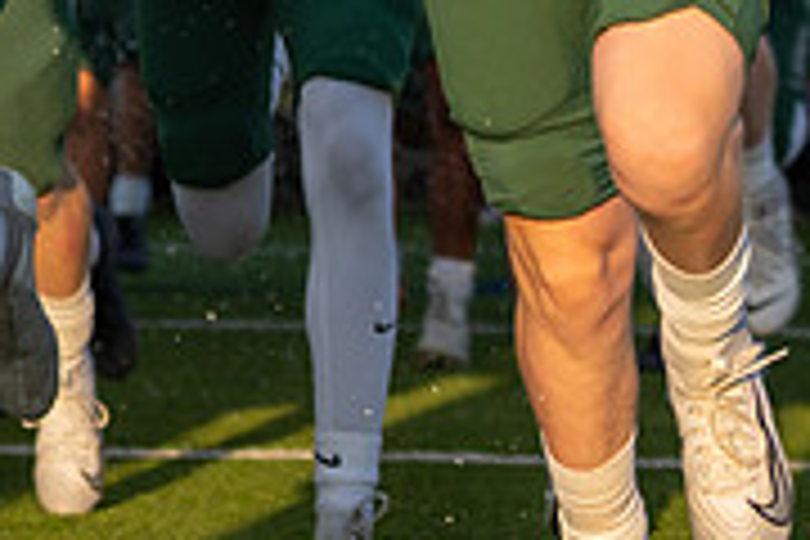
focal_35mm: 326
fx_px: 7334
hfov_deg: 6.3
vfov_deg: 4.1
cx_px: 634
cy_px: -665
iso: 160
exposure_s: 1/1600
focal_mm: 70
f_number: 2.8
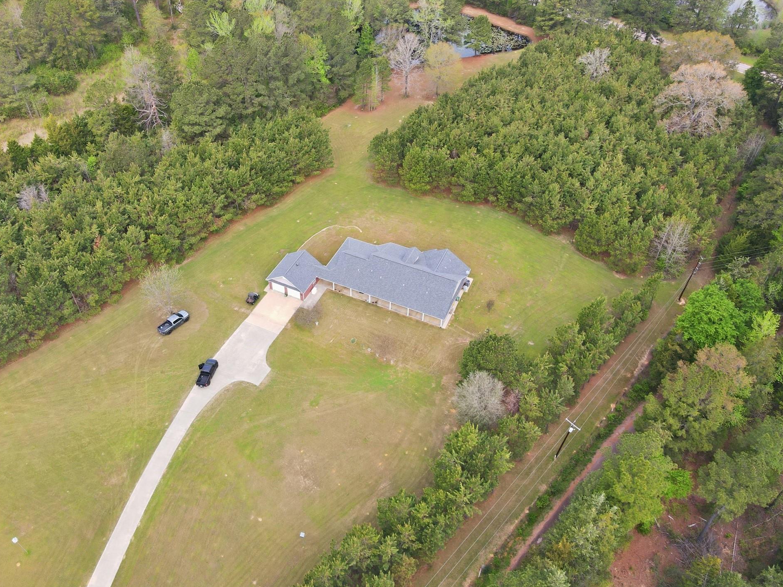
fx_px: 588
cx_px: 366
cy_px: 277
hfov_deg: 67.2
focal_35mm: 26
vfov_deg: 53.0
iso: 100
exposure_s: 1/160
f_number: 2.8
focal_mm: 4.5
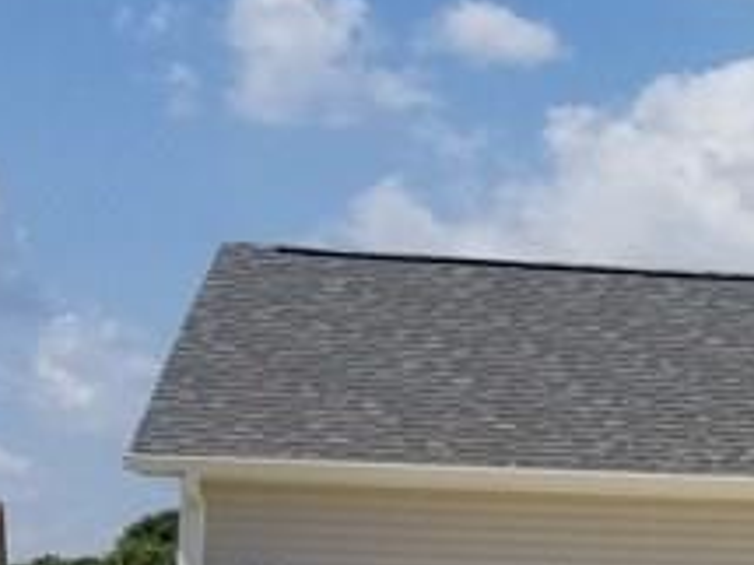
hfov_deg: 13.2
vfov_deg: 11.7
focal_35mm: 124
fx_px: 2699
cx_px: 1610
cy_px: 635
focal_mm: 4.25
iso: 50
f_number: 1.7
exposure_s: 1/4128
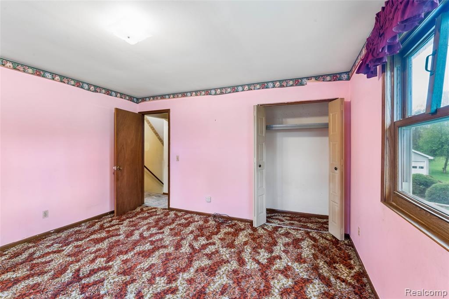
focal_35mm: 16
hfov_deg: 96.8
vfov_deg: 73.7
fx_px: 199
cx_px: 224
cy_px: 150
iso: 400
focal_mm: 16
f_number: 13
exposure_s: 1/1.25
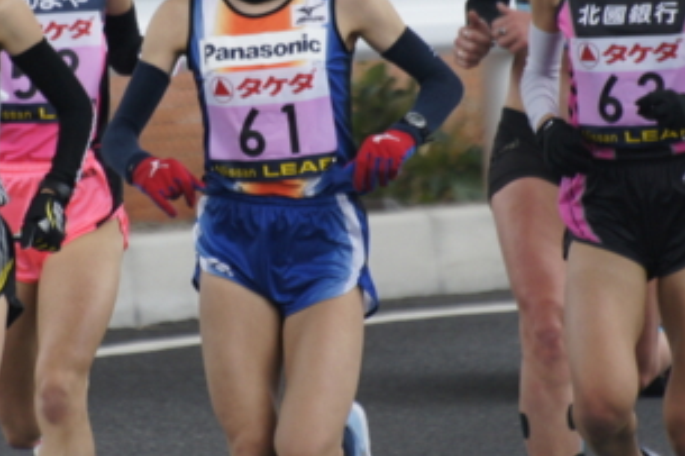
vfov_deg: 1.6
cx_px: 173
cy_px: 75
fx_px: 16830
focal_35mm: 885
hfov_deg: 2.3
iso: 800
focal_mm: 300
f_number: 5.6
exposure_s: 1/500
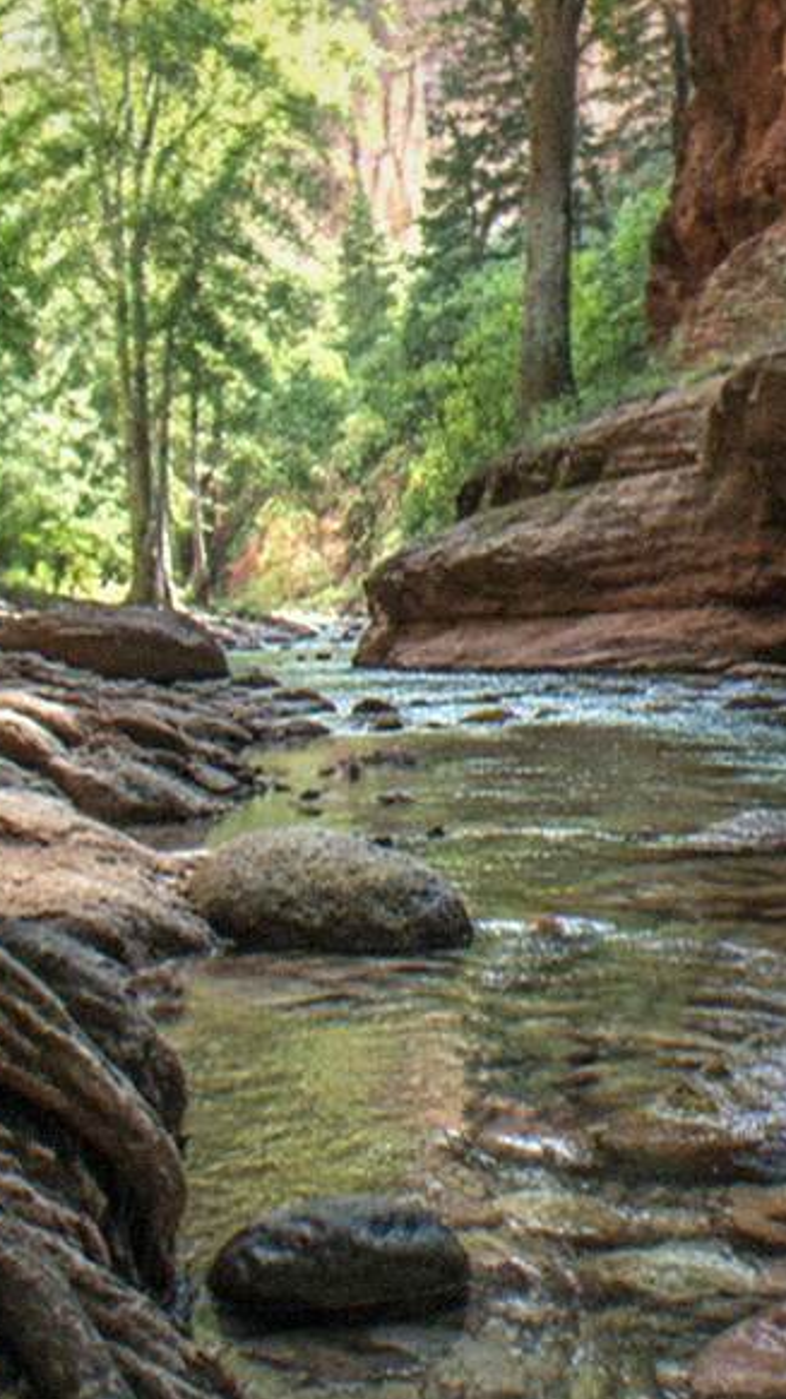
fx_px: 2336
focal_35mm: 63
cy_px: 719
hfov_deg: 19.1
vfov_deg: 33.3
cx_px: 474
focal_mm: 35
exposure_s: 1/100
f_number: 10
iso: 320
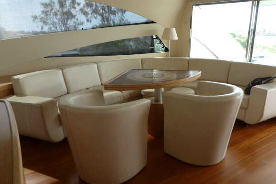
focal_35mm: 26
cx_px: 141
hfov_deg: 69.4
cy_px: 89
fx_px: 199
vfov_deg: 49.6
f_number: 3.3
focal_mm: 4.3
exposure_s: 1/60
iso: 200
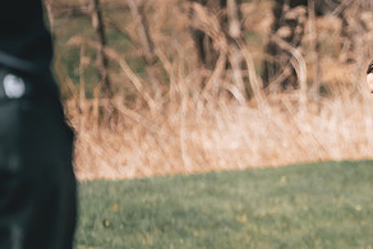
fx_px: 10615
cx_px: 445
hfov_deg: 2.0
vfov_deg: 1.3
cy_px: 188
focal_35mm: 1024
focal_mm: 400
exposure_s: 1/1600
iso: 640
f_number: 7.1
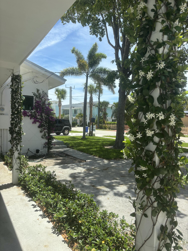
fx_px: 188
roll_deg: -1.5
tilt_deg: -1.7
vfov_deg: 67.3
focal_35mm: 26
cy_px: 126
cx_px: 94
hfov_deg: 53.1
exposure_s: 1/3021
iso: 50
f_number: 1.6
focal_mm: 5.96
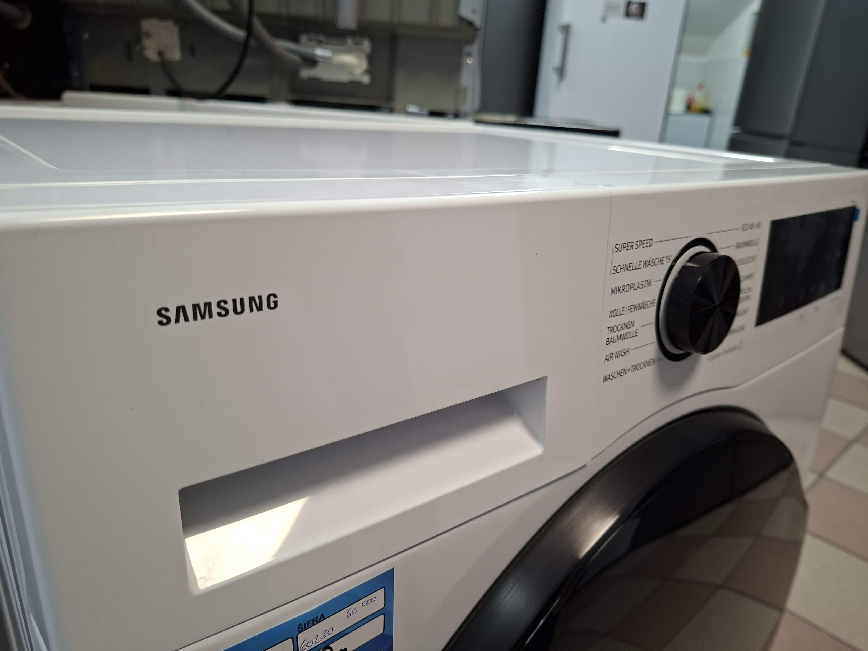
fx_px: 577
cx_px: 434
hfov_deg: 73.9
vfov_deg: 58.9
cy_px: 326
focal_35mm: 23
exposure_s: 1/50
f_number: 1.8
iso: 200
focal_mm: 5.54
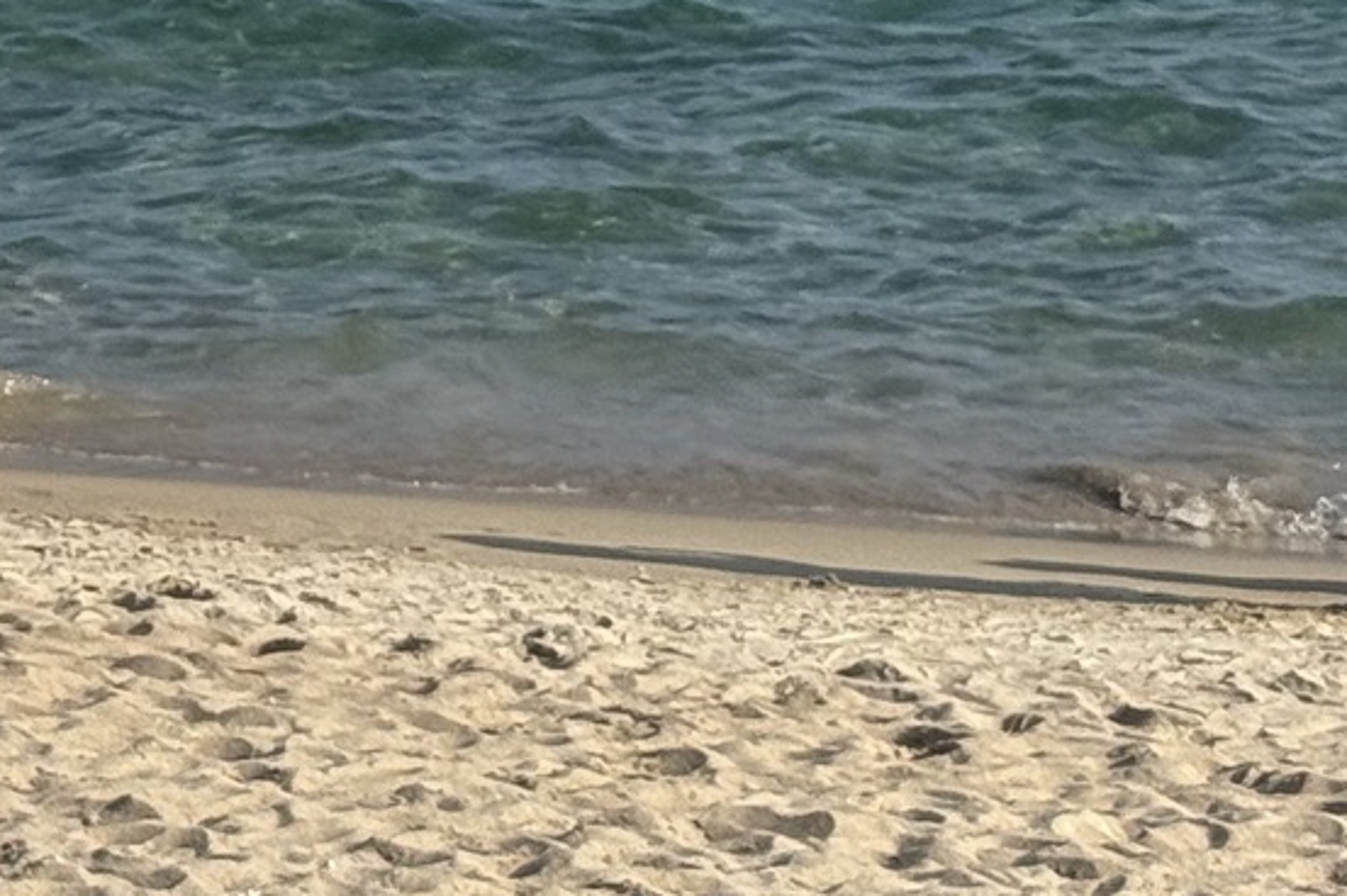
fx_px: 6918
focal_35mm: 185
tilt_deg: -0.4
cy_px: -913
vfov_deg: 7.1
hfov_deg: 10.6
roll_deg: +0.2
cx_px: -904
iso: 64
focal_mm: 6.76
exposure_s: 1/6536
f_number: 1.78
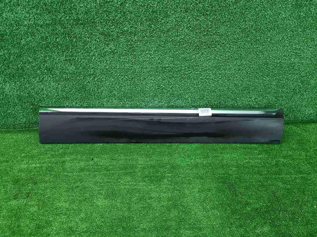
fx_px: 238
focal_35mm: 26
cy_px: 118
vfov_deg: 53.1
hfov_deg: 67.3
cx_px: 158
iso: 143
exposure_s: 1/50
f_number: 1.8
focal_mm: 5.4
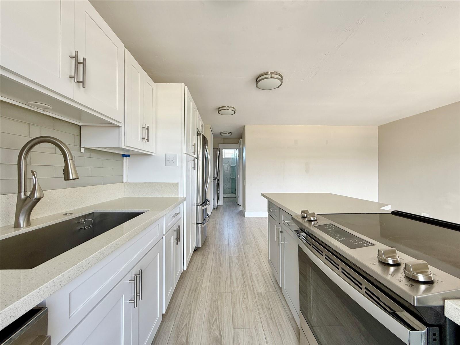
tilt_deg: +1.1
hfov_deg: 102.1
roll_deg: +0.0
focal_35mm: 14
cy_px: 172
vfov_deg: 85.7
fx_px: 186
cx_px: 230
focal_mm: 2.22
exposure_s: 1/99
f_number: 2.2
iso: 80
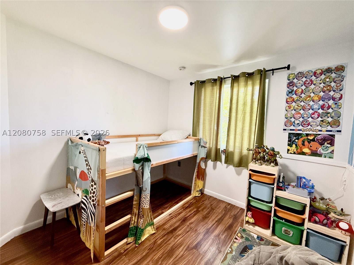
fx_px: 143
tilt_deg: -3.6
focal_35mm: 14
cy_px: 132
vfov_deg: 85.7
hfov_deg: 102.1
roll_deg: -2.3
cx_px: 177
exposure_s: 1/120
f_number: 2.2
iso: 250
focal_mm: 2.22
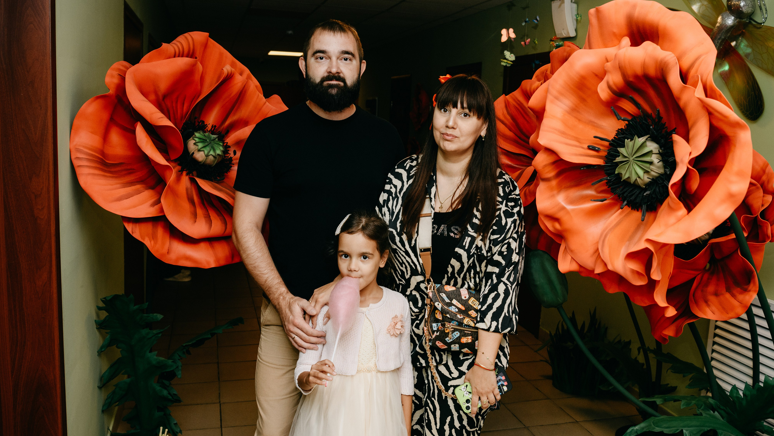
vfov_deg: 34.7
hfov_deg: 57.9
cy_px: 210
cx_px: 426
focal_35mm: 34
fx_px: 698
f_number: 4
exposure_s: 1/160
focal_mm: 28
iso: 320
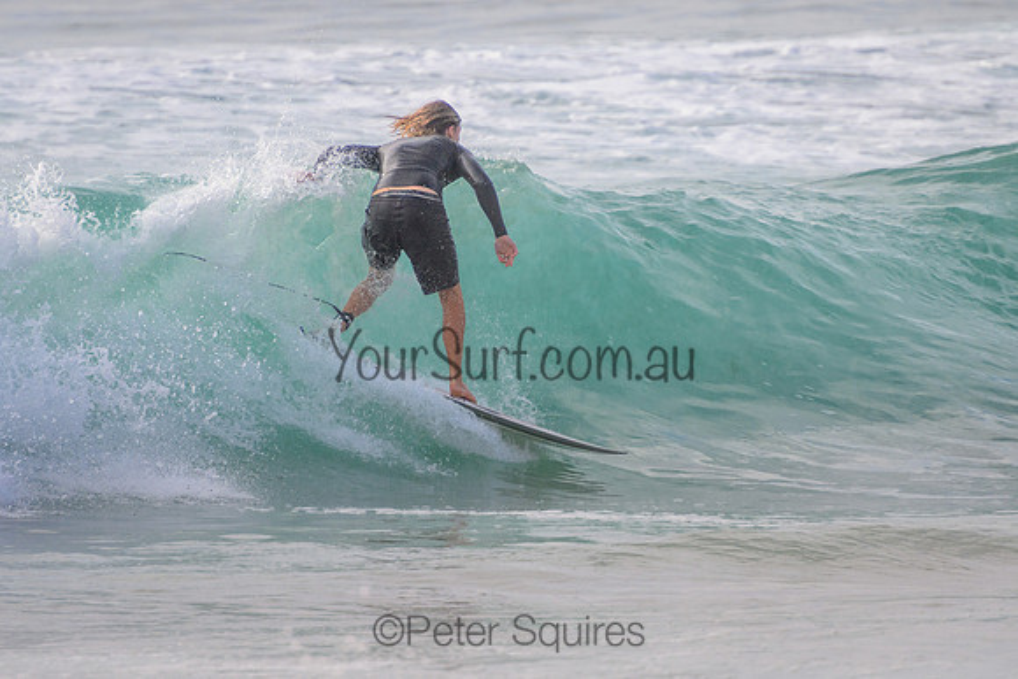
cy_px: 325
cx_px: 537
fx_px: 15561
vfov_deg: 2.5
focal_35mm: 550
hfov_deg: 3.7
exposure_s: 1/2000
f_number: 5.6
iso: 360
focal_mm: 400
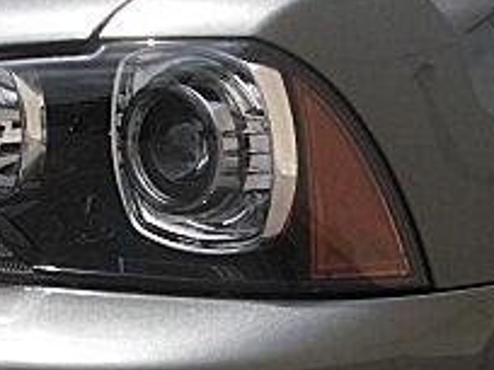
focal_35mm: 113
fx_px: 1613
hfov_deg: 17.4
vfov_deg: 12.9
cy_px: 380
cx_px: 220
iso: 50
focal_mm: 6.3
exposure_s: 1/800
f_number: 2.8
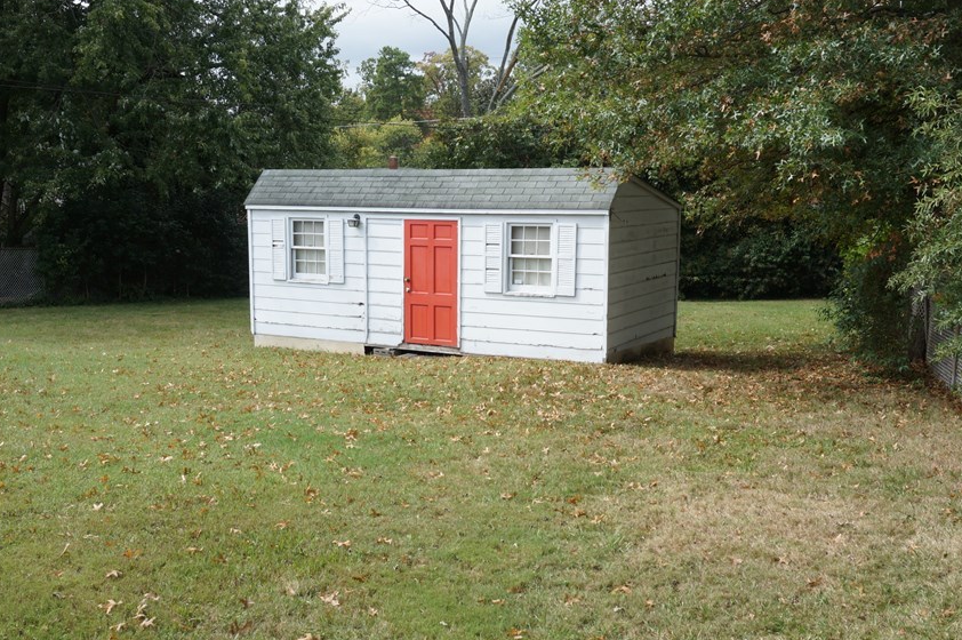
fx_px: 1085
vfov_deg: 32.7
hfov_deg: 47.7
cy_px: 394
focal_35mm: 41
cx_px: 420
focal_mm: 21
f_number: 11
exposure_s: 1/100
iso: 200
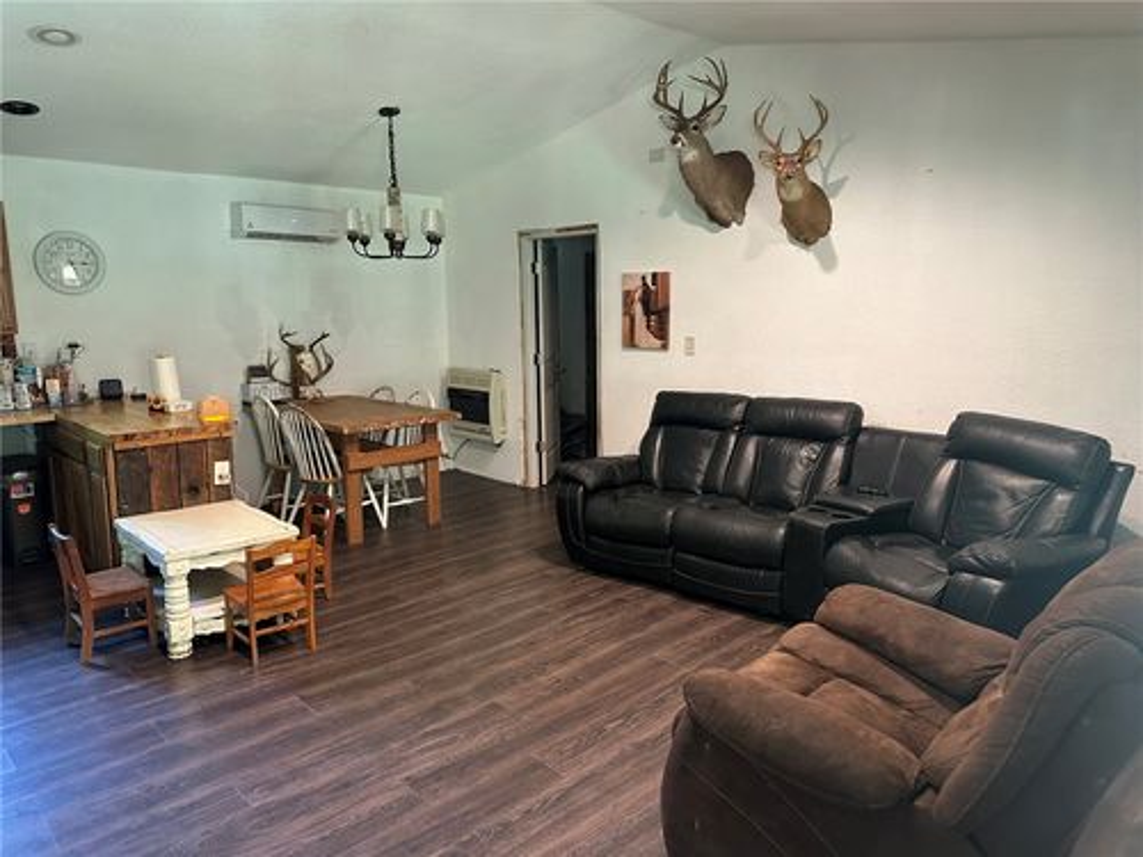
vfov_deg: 56.8
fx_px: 792
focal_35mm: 24
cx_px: 572
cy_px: 428
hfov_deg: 71.6
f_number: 1.78
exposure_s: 1/60
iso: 400
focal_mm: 6.86
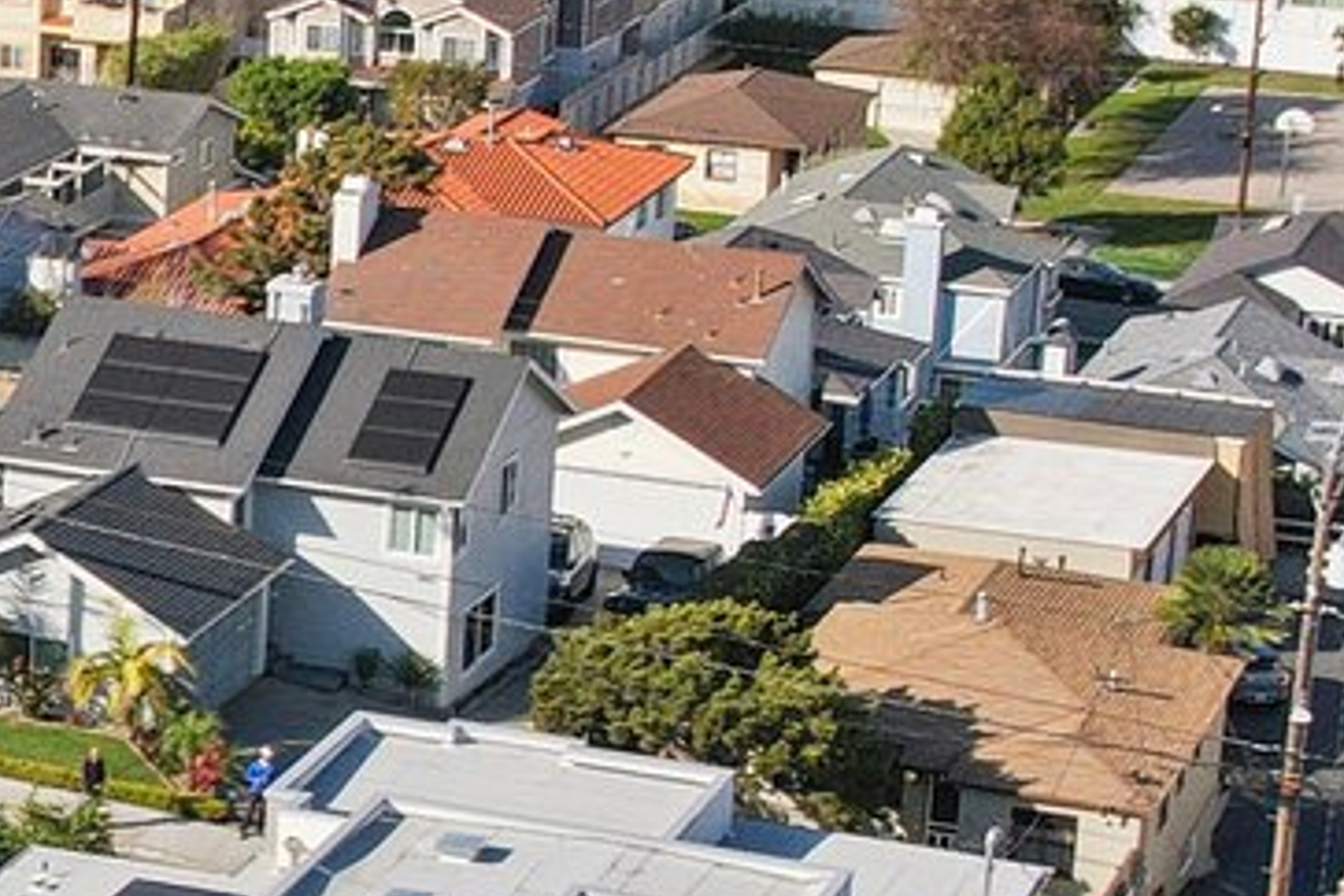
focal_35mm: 124
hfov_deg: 15.6
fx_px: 4629
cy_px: 635
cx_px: -463
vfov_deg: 11.0
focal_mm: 8.4
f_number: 2.8
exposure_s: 1/2500
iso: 140
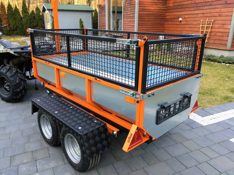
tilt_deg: -19.1
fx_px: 196
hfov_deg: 61.7
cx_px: 117
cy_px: 88
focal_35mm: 29
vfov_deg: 48.2
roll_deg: +0.9
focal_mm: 4.15
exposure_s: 1/33
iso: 25
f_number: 2.2
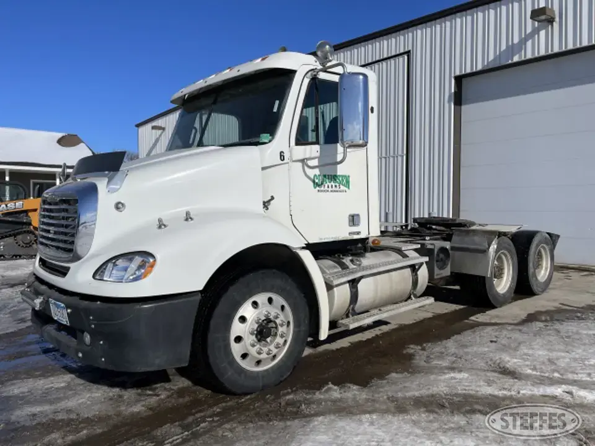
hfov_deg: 67.3
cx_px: 298
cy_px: 223
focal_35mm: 26
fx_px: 447
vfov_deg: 53.1
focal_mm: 5.1
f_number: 1.6
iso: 32
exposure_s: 1/10989
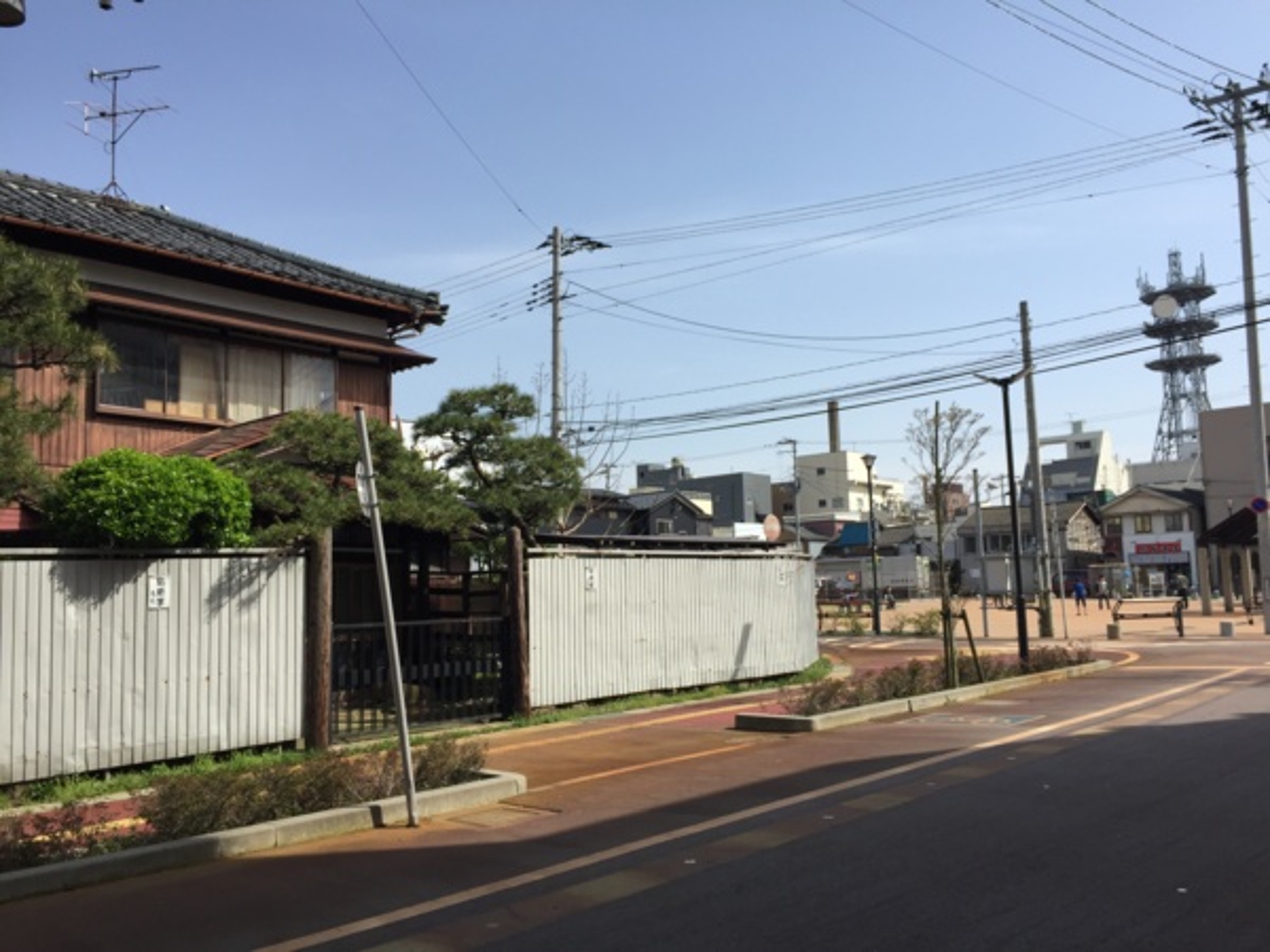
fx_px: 1064
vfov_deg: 48.2
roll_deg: +0.8
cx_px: 635
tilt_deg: +5.7
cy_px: 476
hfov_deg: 61.7
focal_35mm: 29
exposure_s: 1/1721
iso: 32
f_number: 2.2
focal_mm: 4.15
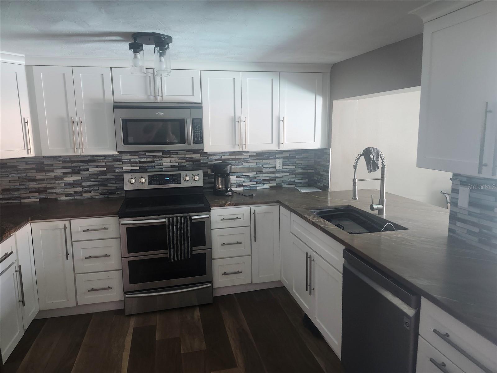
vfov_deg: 58.9
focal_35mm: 23
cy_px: 186
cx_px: 248
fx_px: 330
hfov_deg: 73.9
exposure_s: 1/60
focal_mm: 5.54
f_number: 1.8
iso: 500
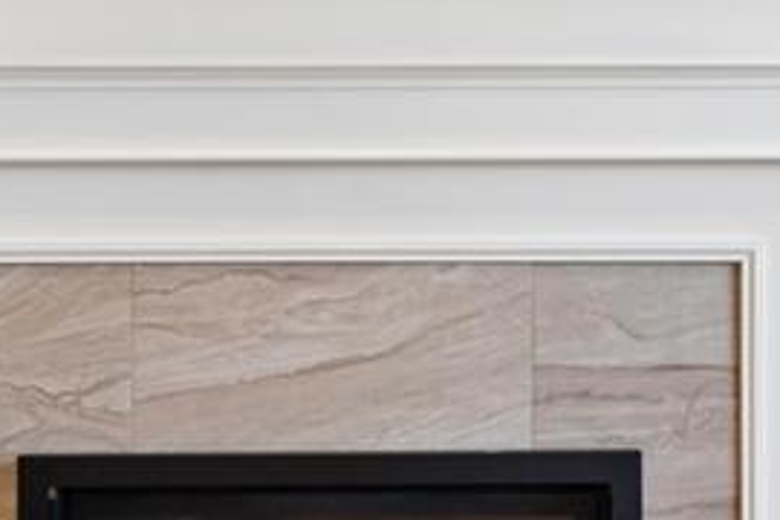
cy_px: 191
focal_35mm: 53
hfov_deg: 37.5
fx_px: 1148
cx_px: 381
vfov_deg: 25.4
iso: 400
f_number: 13
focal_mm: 14
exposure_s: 1/3.33
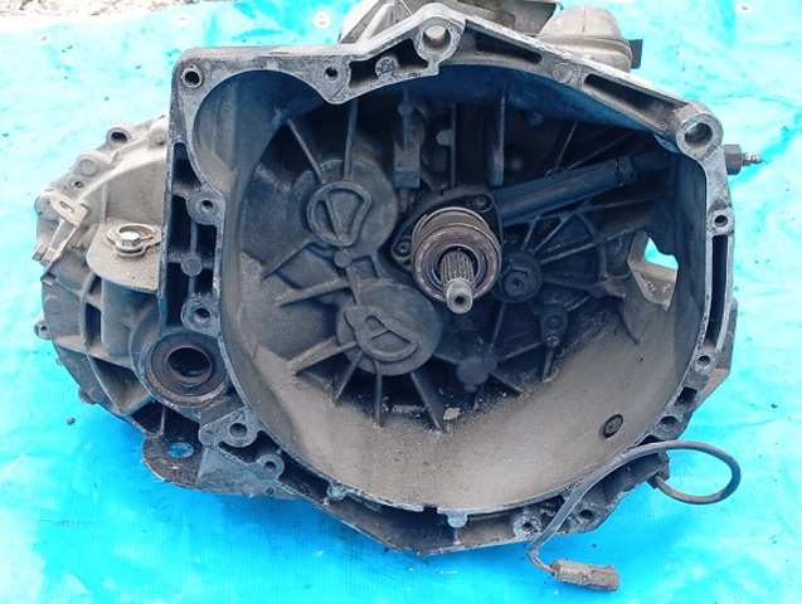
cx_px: 401
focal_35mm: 52
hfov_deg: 36.8
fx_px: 1207
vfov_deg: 28.1
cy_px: 302
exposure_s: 1/100
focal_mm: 3.96
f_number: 1.8
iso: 89
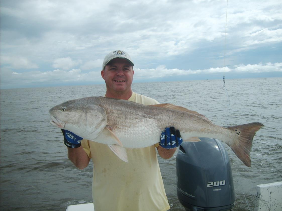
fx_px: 285
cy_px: 106
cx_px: 141
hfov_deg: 52.6
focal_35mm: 35
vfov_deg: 40.7
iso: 50
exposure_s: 1/250
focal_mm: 5.8
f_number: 7.1
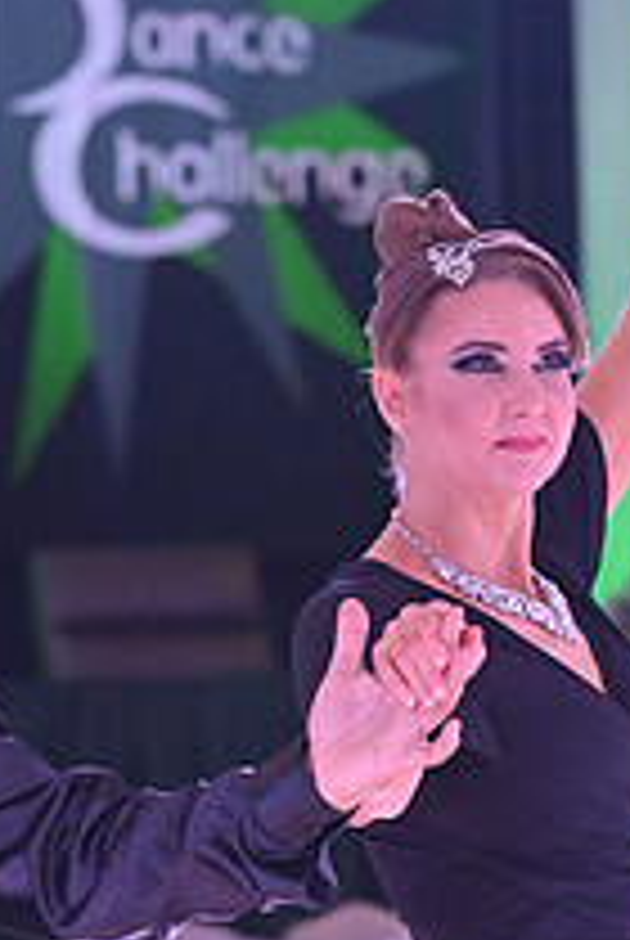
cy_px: 1183
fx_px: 9784
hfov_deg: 3.7
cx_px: 200
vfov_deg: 5.5
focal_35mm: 374
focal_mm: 135
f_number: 5.6
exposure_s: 1/400
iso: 5000
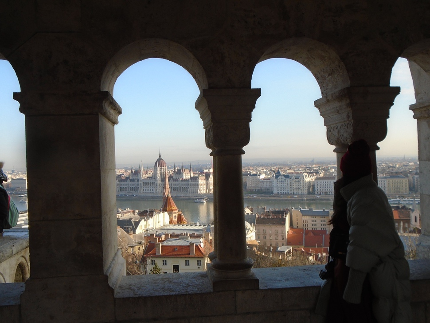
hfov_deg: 51.3
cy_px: 162
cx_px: 215
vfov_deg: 39.7
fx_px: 447
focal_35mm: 36
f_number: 3.8
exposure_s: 1/400
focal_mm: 6.4
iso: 100
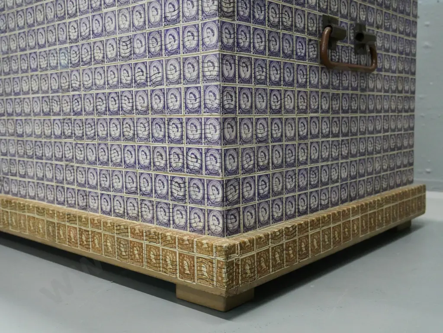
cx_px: 222
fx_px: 461
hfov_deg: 51.4
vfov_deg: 39.7
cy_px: 166
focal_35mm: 36
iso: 3200
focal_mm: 18
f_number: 5.6
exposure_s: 1/100
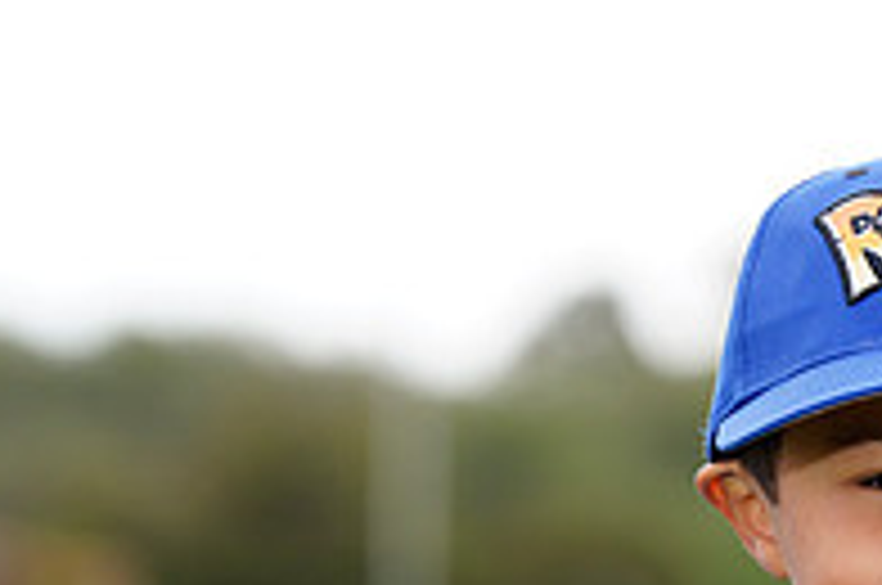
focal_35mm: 436
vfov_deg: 3.1
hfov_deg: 4.7
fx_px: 10664
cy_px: 866
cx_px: 954
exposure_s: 1/250
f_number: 4.5
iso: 100
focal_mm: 147
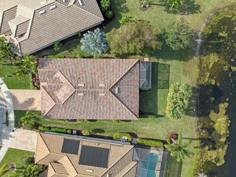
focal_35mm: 27
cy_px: 82
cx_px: 112
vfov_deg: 51.2
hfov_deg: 65.3
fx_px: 184
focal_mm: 12.29
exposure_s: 1/1000
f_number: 2.8
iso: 100
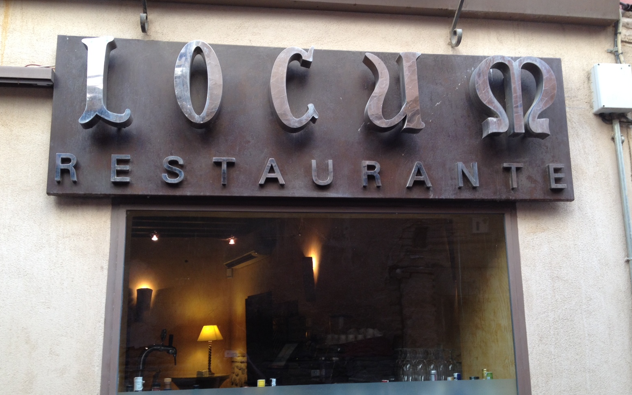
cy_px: 217
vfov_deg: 32.7
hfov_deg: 50.4
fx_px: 672
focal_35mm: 39
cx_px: 322
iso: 80
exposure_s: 1/60
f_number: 2.4
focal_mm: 4.28
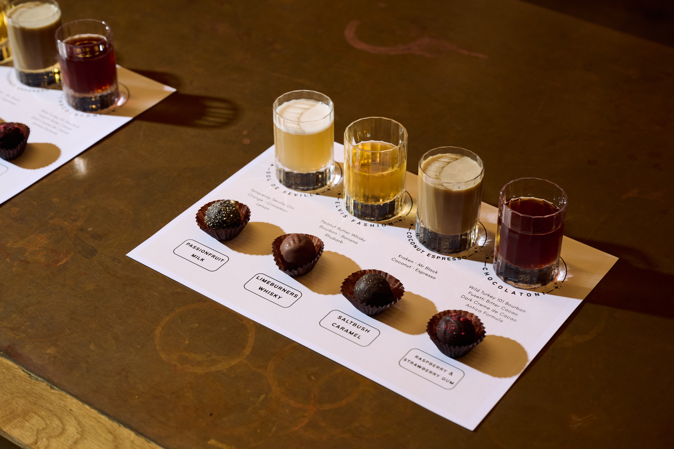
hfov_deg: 30.1
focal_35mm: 67
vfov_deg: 20.3
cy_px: 224
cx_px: 337
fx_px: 1254
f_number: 6.3
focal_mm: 67
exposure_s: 1/40
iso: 400
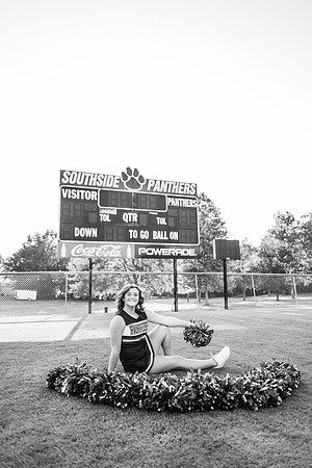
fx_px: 312
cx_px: 156
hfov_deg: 53.1
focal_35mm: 24
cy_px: 234
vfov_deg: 73.7
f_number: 2
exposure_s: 1/640
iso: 125
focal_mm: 24
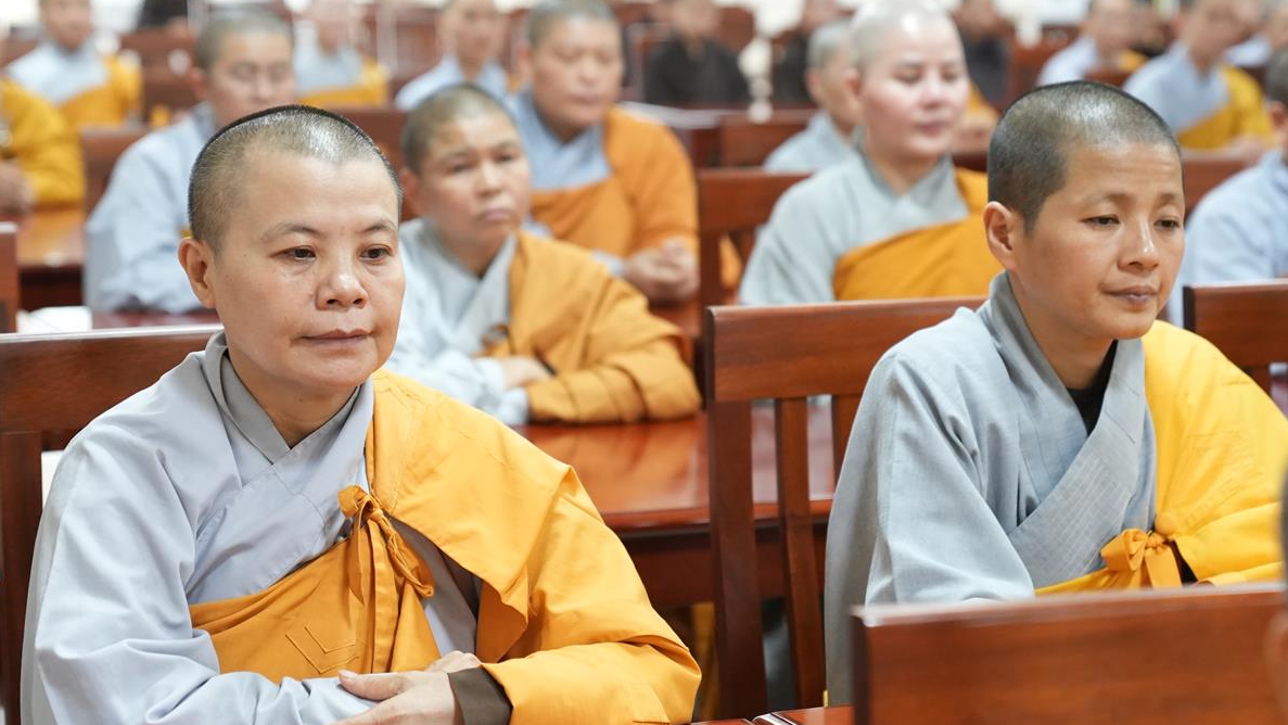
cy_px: 352
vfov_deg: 13.4
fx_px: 3074
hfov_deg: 23.7
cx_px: 641
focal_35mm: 90
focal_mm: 57
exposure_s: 1/100
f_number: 2.8
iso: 3200
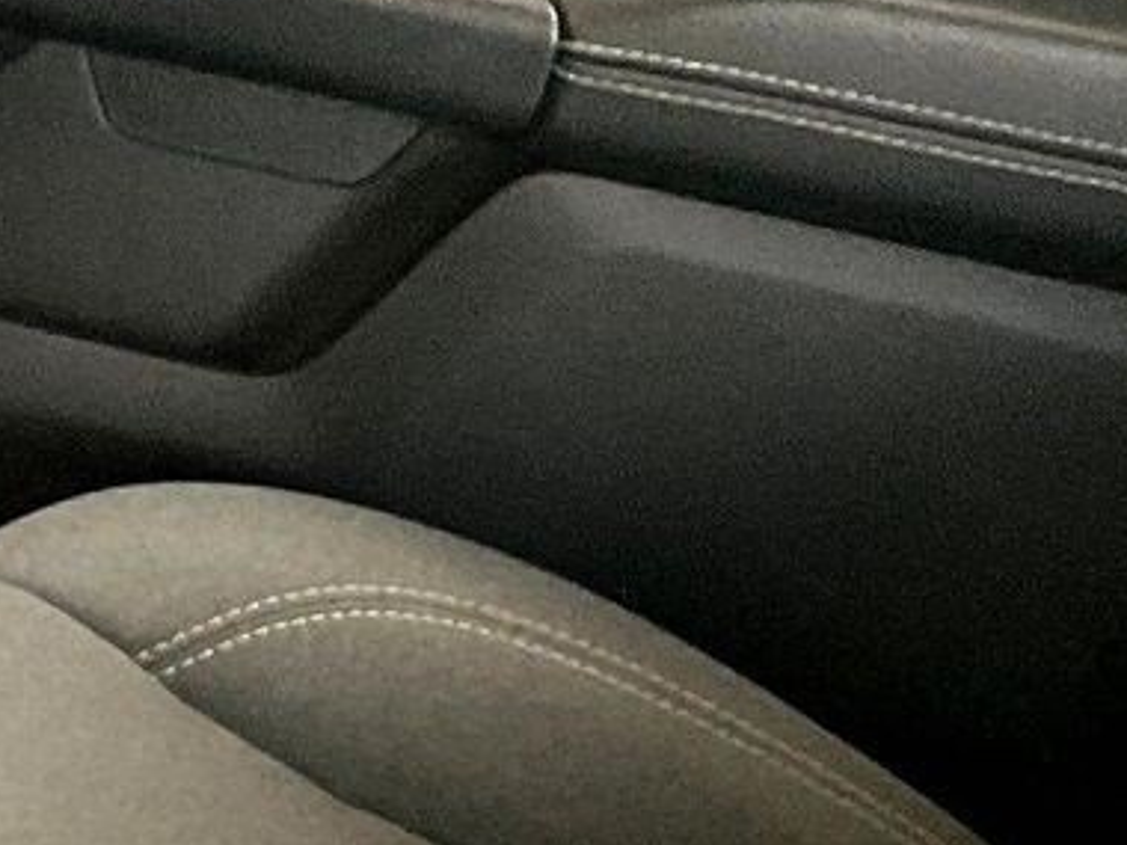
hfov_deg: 14.1
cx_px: -973
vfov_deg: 11.0
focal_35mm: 122
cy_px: 1734
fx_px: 3972
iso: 160
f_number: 1.8
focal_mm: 3
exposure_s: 1/60
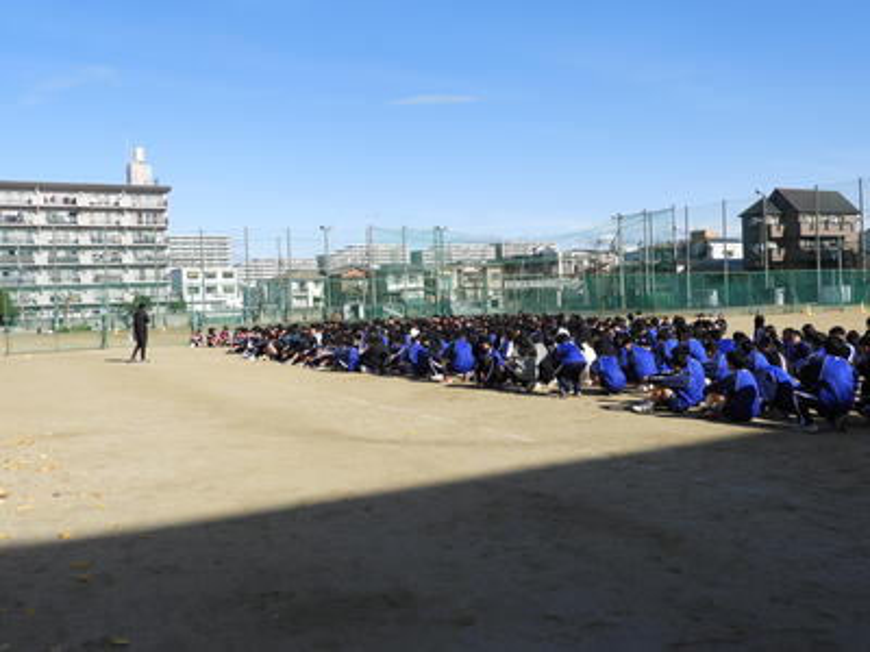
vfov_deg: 42.9
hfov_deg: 55.4
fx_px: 829
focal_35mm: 33
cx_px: 435
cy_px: 326
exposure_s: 1/1250
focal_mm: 5.9
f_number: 3.6
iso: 100
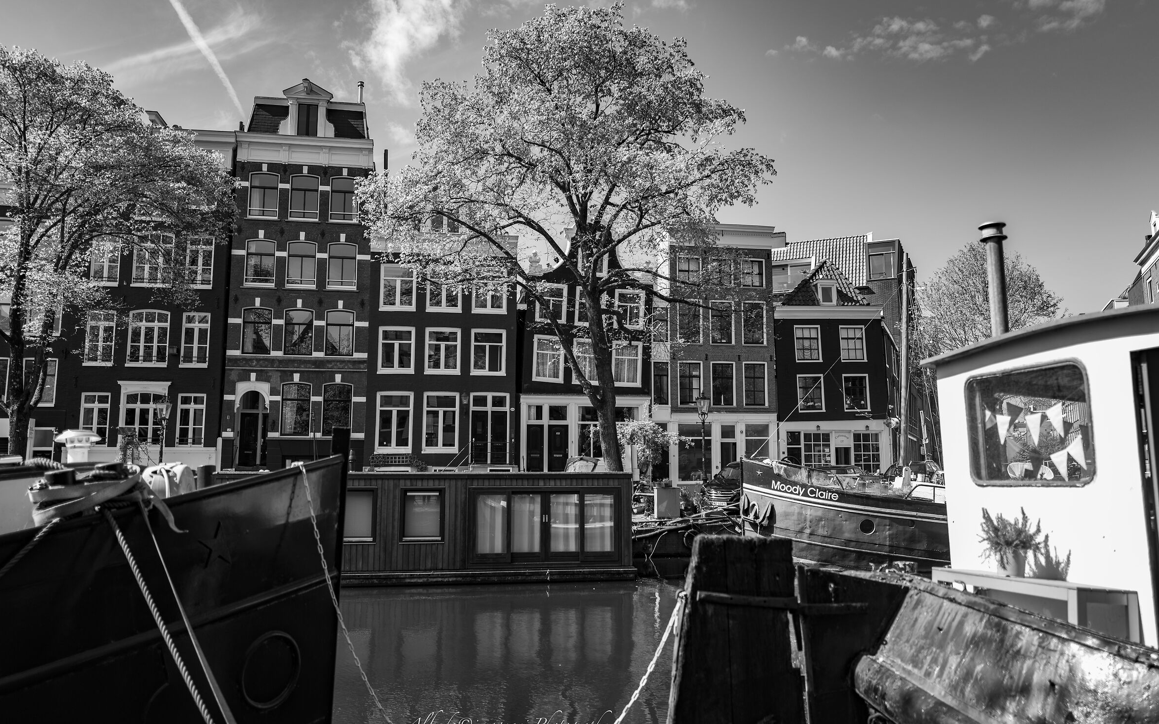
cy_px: 361
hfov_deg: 64.6
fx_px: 916
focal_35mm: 29
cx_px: 582
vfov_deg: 43.1
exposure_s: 1/1000
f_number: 2
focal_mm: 28
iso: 200
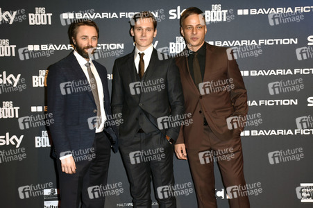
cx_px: 156
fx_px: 495
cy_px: 104
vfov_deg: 23.7
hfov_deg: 35.1
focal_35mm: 57
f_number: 6.3
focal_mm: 38
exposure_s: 1/160
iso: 640
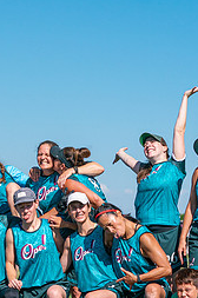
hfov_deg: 7.5
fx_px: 1489
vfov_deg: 11.4
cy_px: 195
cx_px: -47
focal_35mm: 180
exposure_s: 1/6400
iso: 400
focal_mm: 73
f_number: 4.5
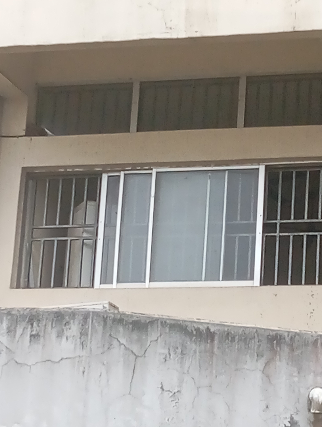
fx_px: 1720
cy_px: 214
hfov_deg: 10.7
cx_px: 161
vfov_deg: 14.2
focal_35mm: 139
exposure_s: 1/50
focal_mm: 4.22
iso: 362
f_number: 1.8
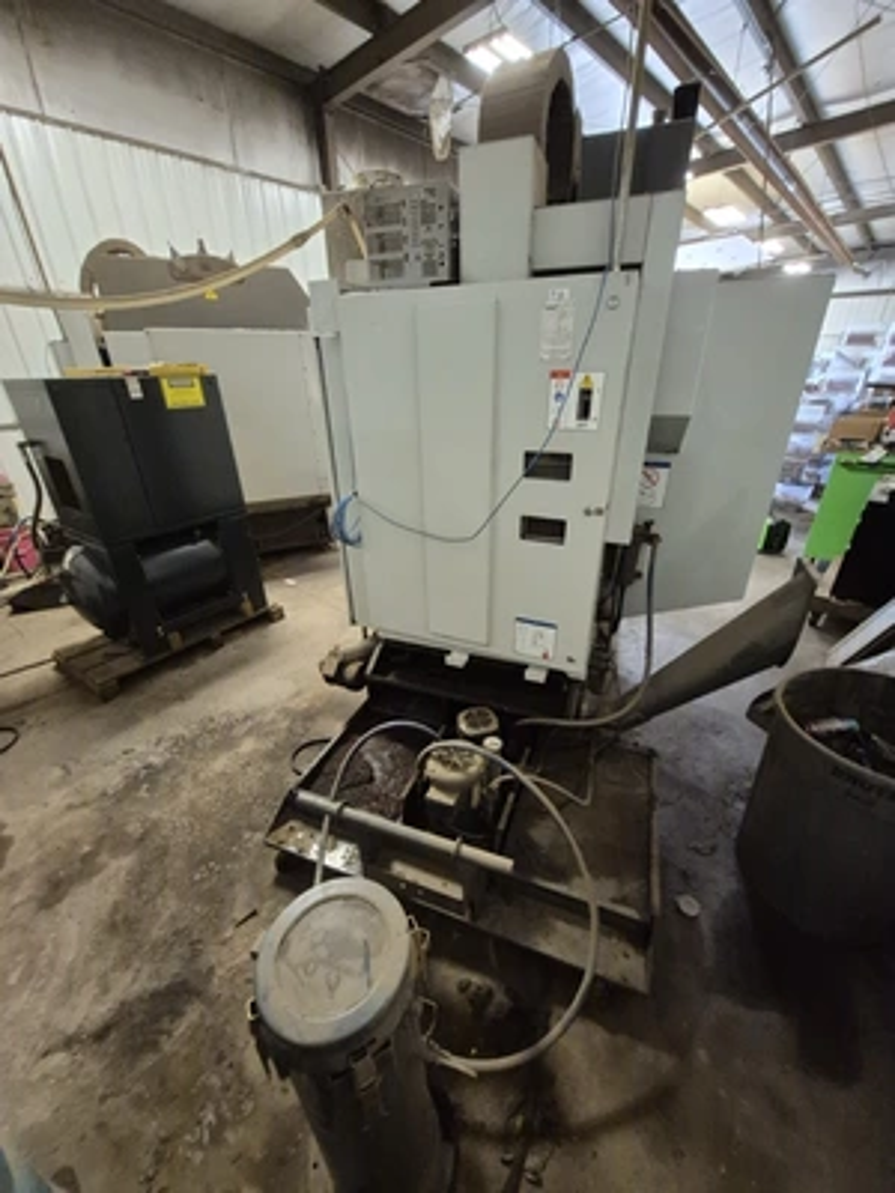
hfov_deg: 89.9
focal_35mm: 13
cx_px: 448
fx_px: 448
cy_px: 596
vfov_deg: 106.2
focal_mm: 1.74
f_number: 2.2
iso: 1250
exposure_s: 1/60
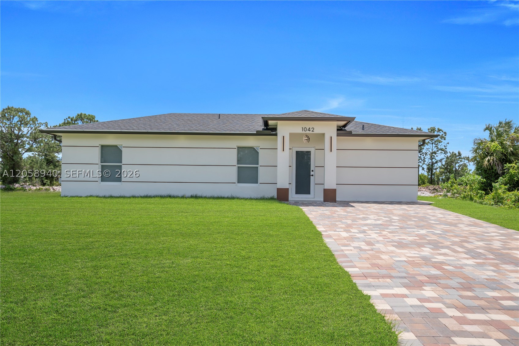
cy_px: 173
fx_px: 433
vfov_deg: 43.6
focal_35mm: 30
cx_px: 260
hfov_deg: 61.9
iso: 100
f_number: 8
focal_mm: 20
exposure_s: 1/320
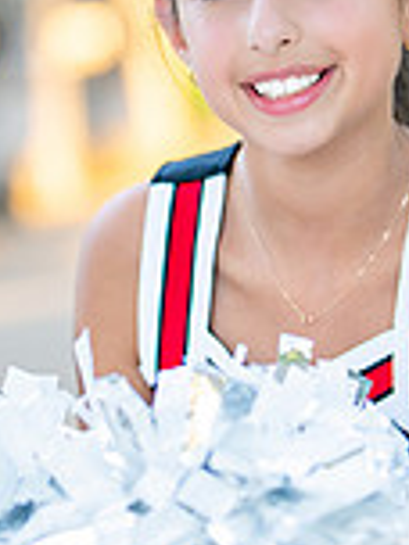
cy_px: 146
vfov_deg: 8.7
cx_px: 320
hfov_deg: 6.5
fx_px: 3592
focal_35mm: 228
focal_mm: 50
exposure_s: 1/500
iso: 200
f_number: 1.2
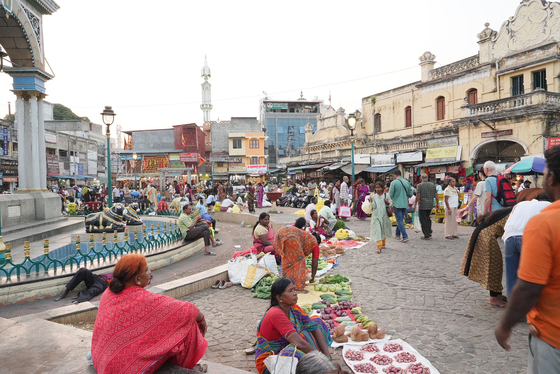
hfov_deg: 73.7
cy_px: 187
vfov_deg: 53.1
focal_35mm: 24
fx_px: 373
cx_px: 280
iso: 3200
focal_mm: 24
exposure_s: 1/80
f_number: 13
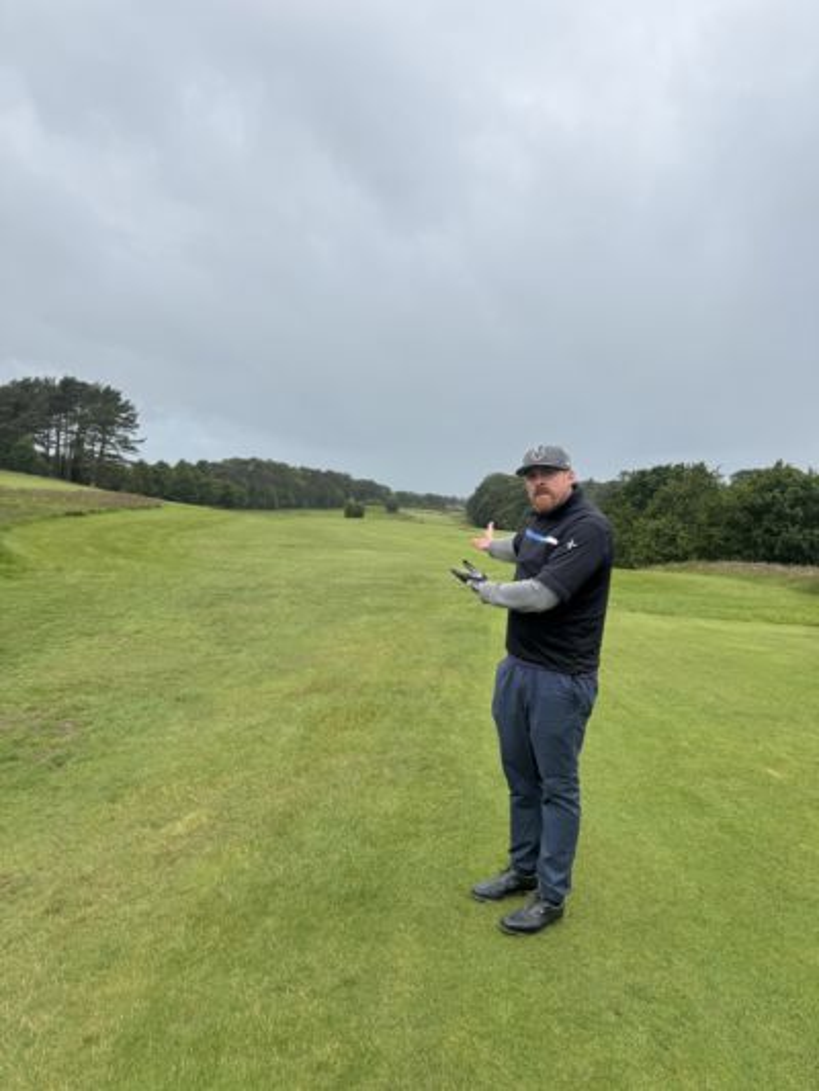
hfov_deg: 56.8
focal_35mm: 24
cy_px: 546
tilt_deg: -3.8
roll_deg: -3.6
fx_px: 757
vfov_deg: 71.6
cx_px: 410
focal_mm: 6.76
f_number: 1.78
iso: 80
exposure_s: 1/3247
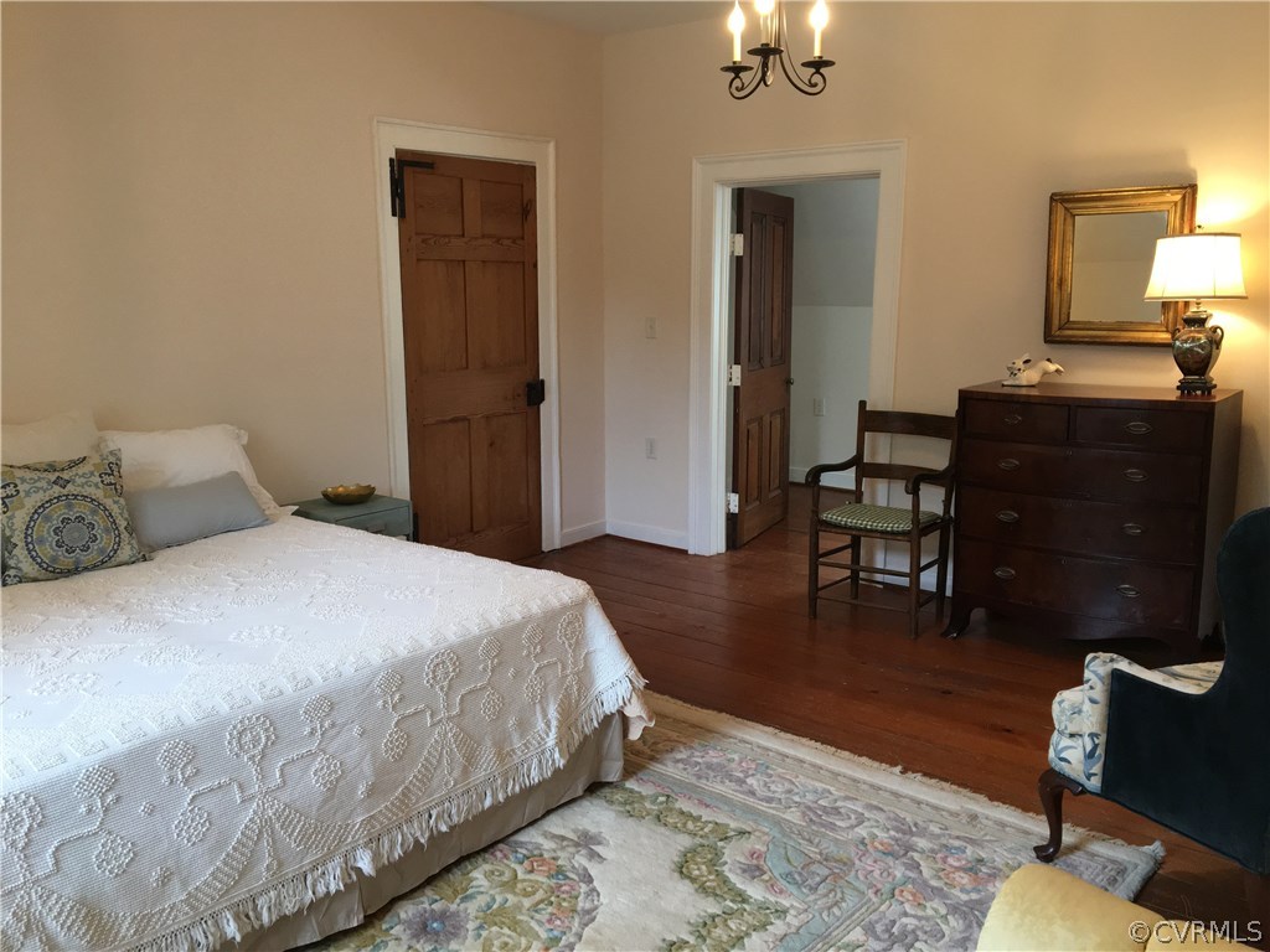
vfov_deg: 48.2
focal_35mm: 29
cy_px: 476
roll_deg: -0.2
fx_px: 1064
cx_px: 635
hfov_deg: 61.7
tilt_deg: -10.8
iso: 100
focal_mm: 4.15
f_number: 2.2
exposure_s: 1/30
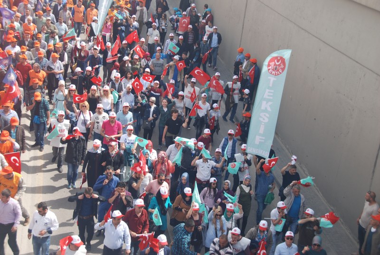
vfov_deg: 25.1
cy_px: 128
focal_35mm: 54
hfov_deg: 36.8
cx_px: 190
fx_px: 571
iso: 100
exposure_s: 1/160
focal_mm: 36
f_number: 6.3
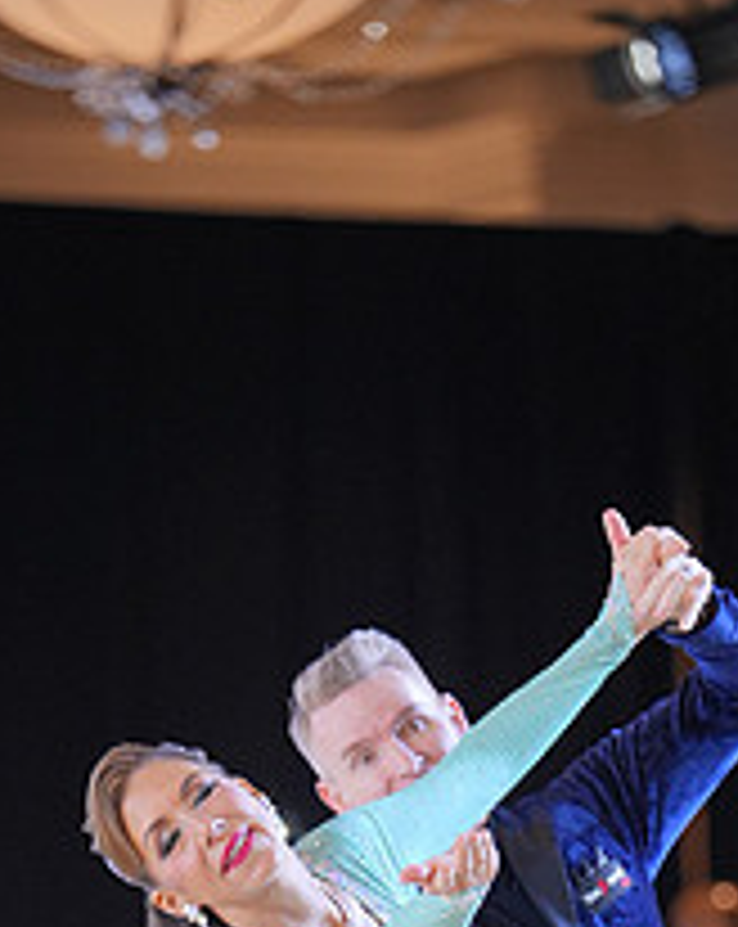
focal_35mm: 302
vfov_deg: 6.4
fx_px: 8270
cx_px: 421
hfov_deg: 5.1
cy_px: 1184
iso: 1250
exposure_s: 1/500
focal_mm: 114
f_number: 2
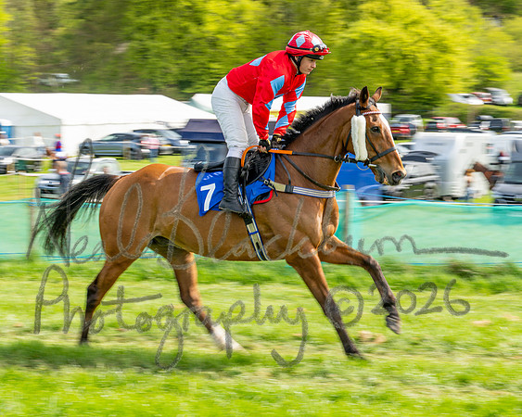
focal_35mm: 119
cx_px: 103
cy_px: 196
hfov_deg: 16.0
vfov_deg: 12.9
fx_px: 1839
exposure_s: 1/160
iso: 100
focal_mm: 75
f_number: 9
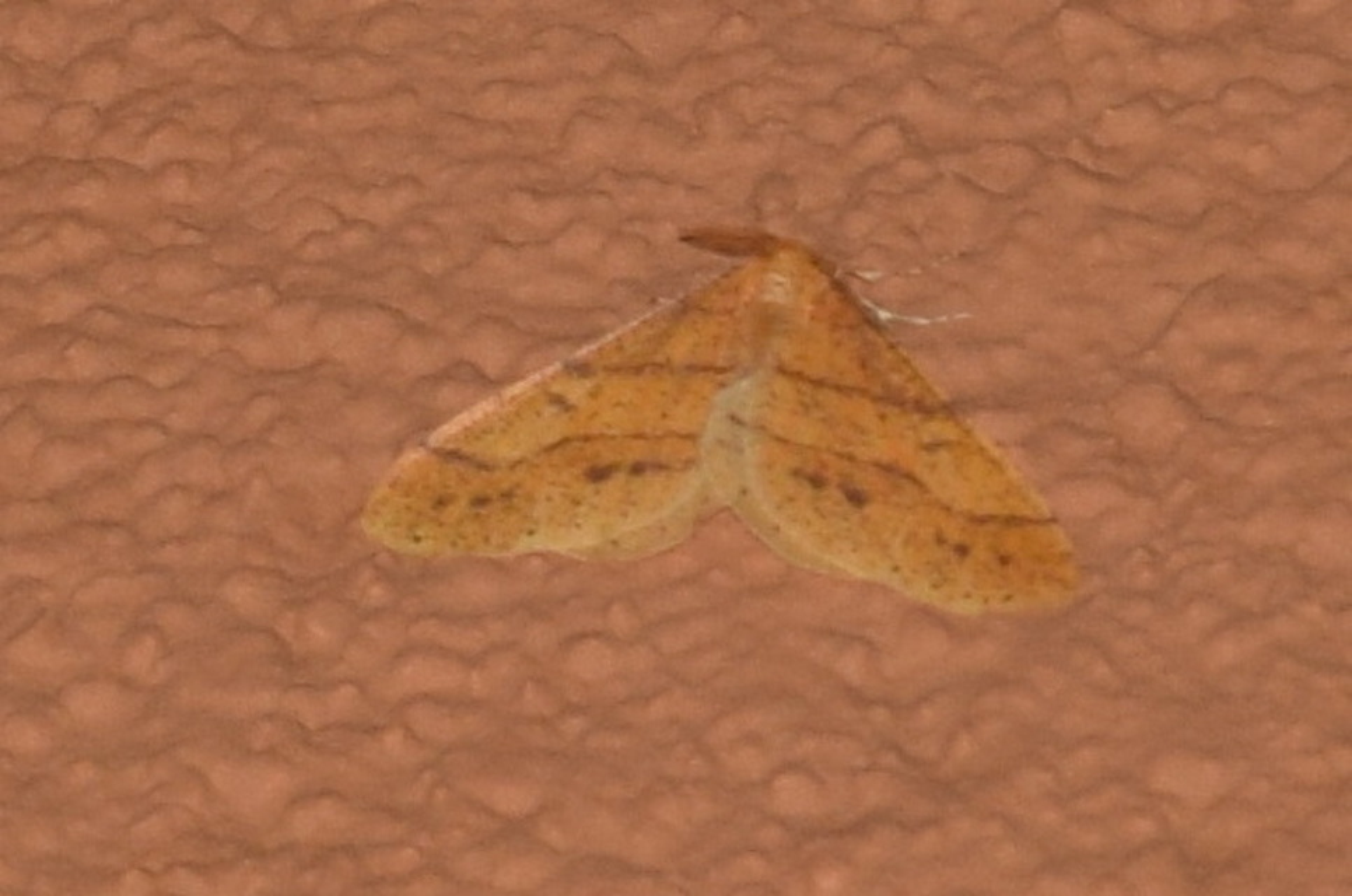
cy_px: 448
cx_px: 676
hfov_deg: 9.8
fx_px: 7871
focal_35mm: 210
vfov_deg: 6.5
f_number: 5.6
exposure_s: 1/60
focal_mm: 140
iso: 320
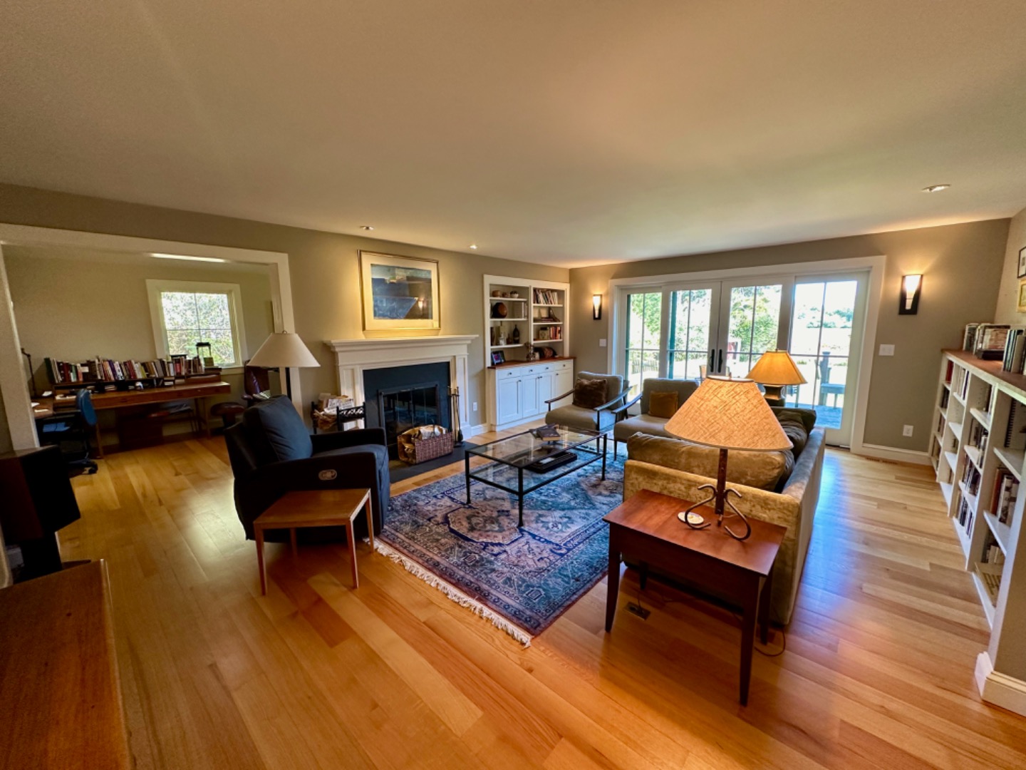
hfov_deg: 102.1
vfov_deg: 85.7
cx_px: 513
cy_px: 385
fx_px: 415
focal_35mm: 14
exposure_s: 1/60
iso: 200
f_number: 2.2
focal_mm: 2.22
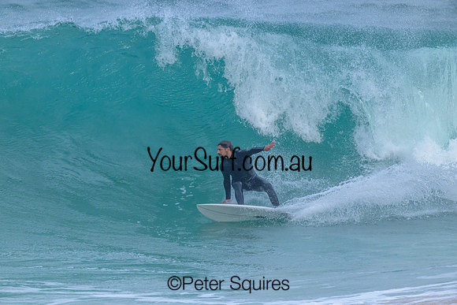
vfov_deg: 1.2
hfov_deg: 1.8
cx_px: 228
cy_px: 153
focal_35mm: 1124
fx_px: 14272
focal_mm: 1120
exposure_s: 1/1600
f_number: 9
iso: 2500
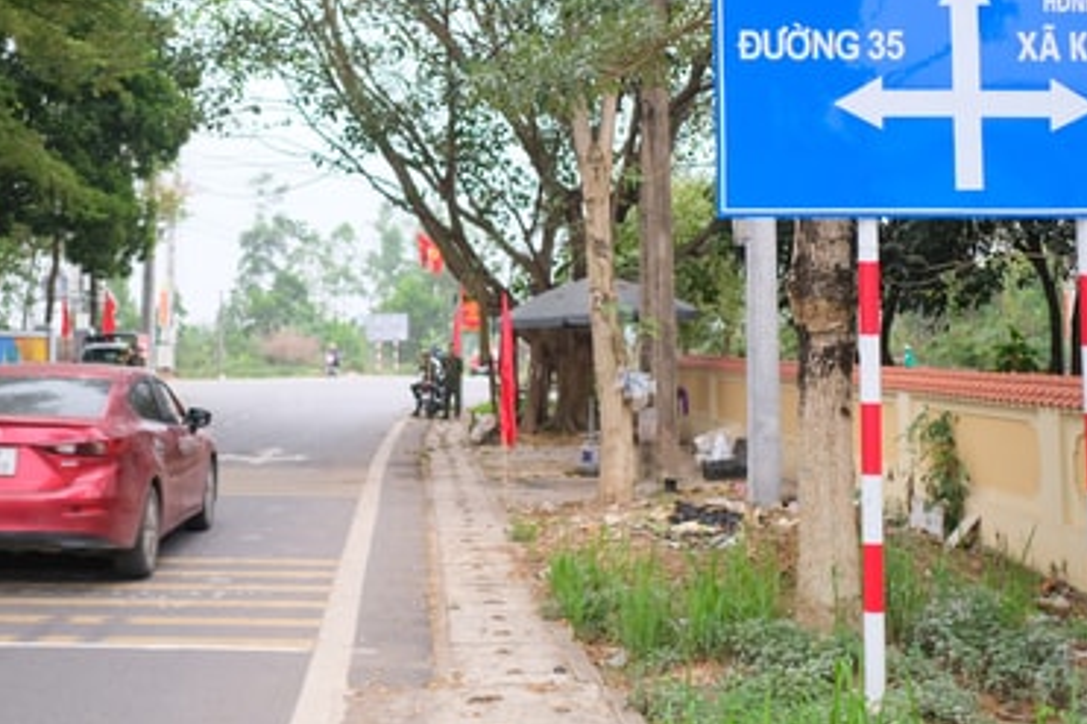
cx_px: 478
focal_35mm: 51
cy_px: 208
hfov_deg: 38.8
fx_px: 1539
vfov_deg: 26.2
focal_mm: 23
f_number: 2.2
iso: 320
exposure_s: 1/90
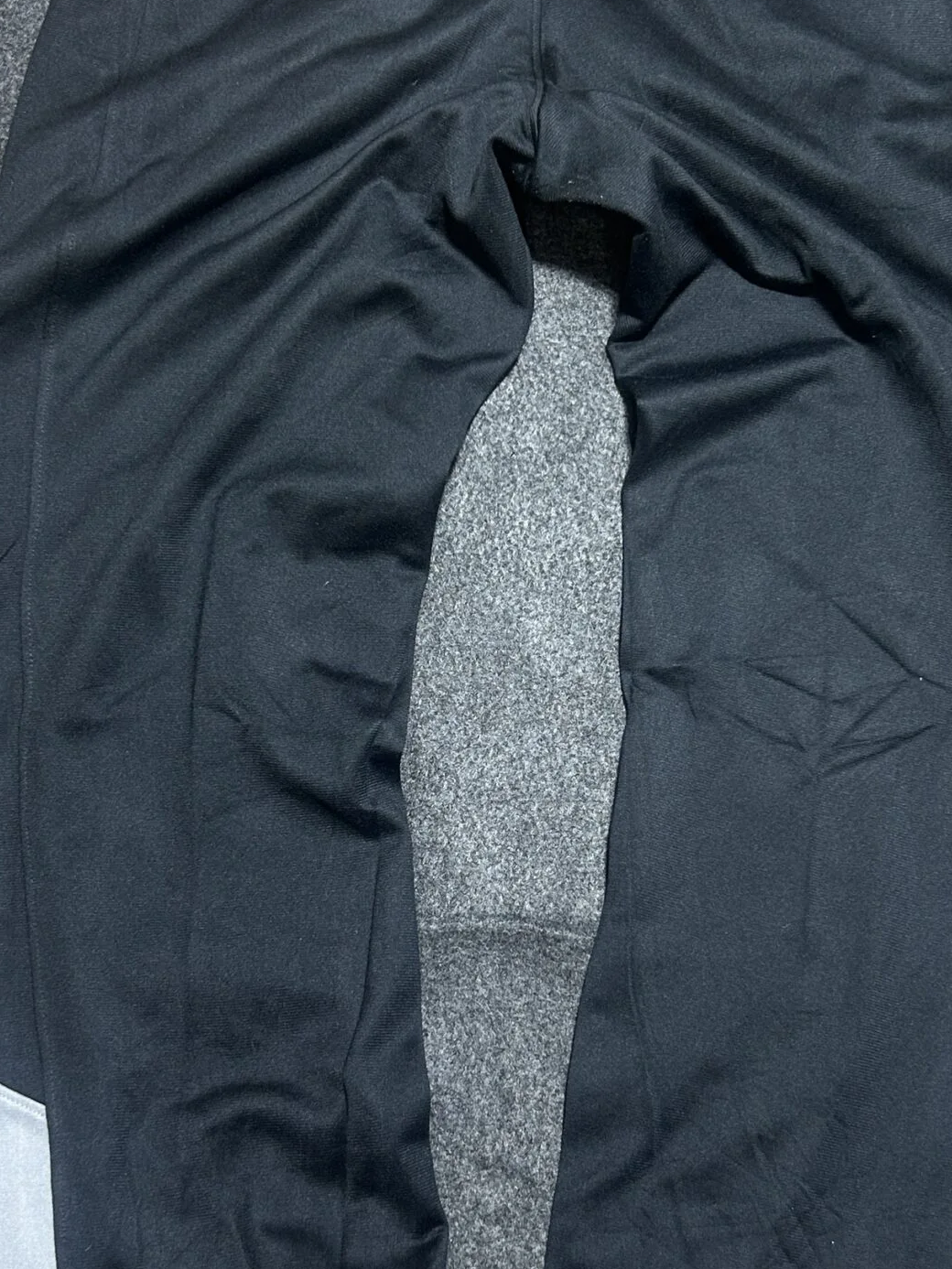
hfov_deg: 30.2
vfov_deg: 39.6
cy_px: 704
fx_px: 1760
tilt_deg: -52.6
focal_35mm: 48
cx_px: 524
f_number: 1.5
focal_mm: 5.7
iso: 125
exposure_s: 1/50
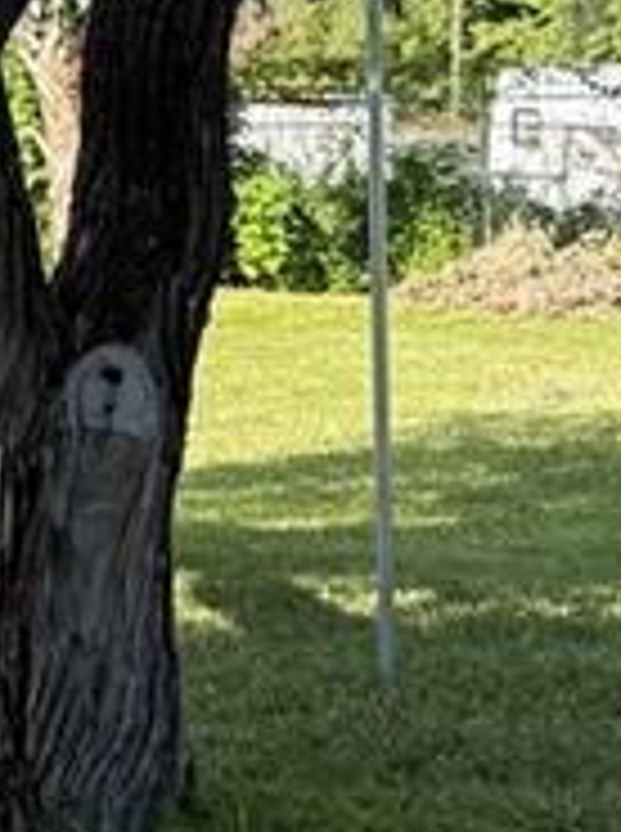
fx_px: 3744
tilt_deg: +1.9
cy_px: -31
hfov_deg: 9.2
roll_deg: +0.0
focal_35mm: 156
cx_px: -310
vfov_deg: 12.5
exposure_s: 1/1855
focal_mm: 6.76
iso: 100
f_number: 1.78
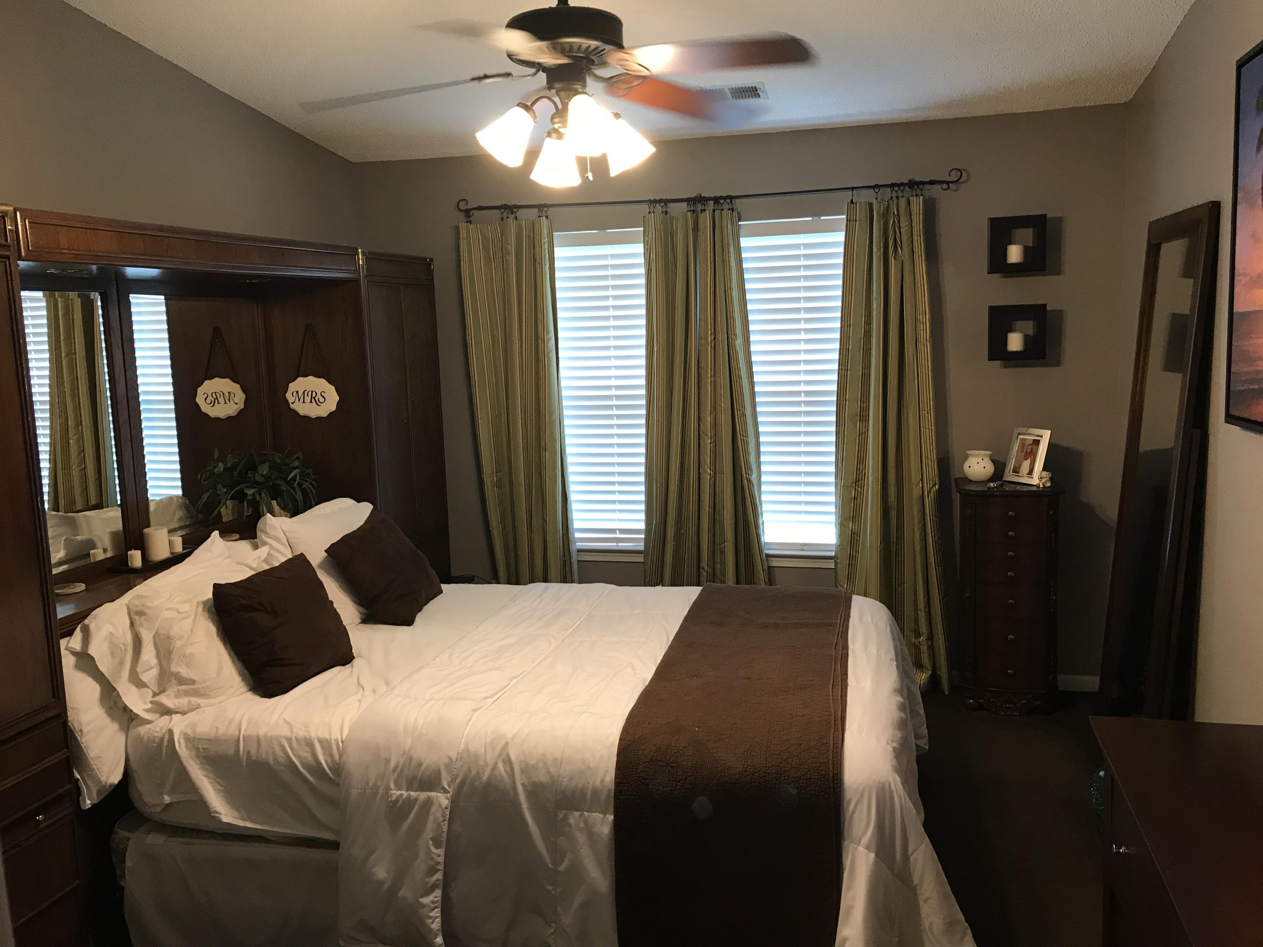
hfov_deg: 63.4
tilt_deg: -8.2
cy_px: 474
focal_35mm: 28
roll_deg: +2.2
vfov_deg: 49.7
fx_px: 1022
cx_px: 632
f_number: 1.8
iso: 40
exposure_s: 1/17
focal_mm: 3.99
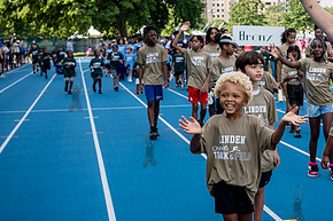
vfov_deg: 19.4
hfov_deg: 27.8
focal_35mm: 70
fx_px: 647
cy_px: 92
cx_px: 296
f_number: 5
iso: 100
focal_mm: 35
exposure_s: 1/250
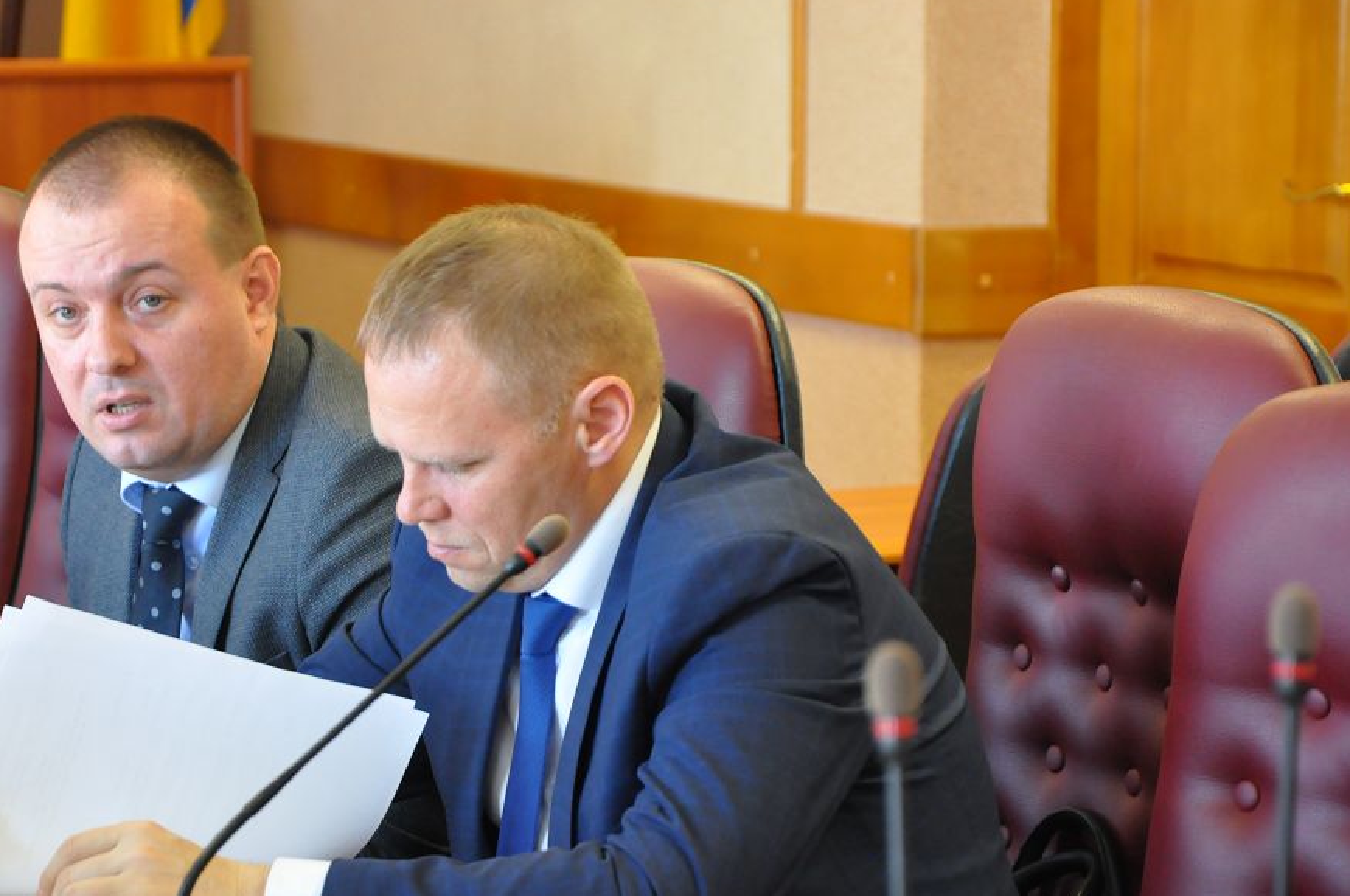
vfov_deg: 7.4
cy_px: 511
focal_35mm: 186
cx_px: 595
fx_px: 6950
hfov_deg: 11.1
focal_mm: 105
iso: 1600
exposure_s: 1/40
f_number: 5.6
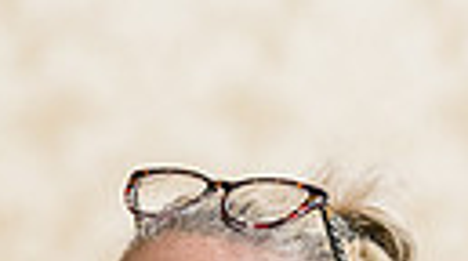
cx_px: -189
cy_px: 517
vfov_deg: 1.8
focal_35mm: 671
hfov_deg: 3.2
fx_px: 8311
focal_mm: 142
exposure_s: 1/60
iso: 3200
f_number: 3.5
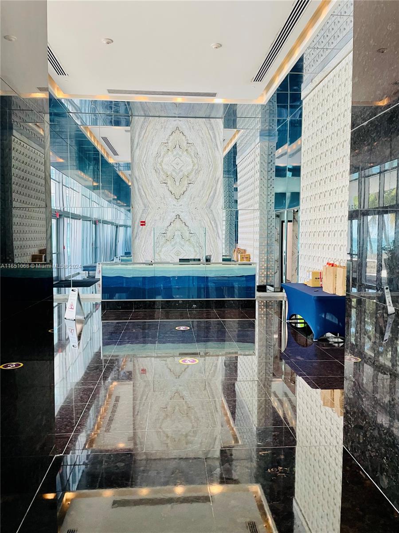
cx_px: 200
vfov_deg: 67.3
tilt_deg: -3.9
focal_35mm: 26
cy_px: 266
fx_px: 400
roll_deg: +0.0
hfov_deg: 53.1
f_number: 1.6
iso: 80
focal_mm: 4.2
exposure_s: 1/60
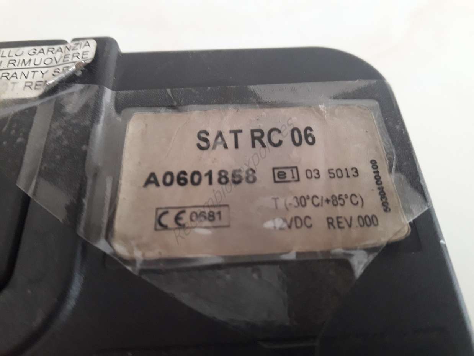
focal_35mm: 28
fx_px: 383
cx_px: 237
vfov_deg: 49.7
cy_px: 178
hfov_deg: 63.5
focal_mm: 3.7
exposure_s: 1/25
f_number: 1.9
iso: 200
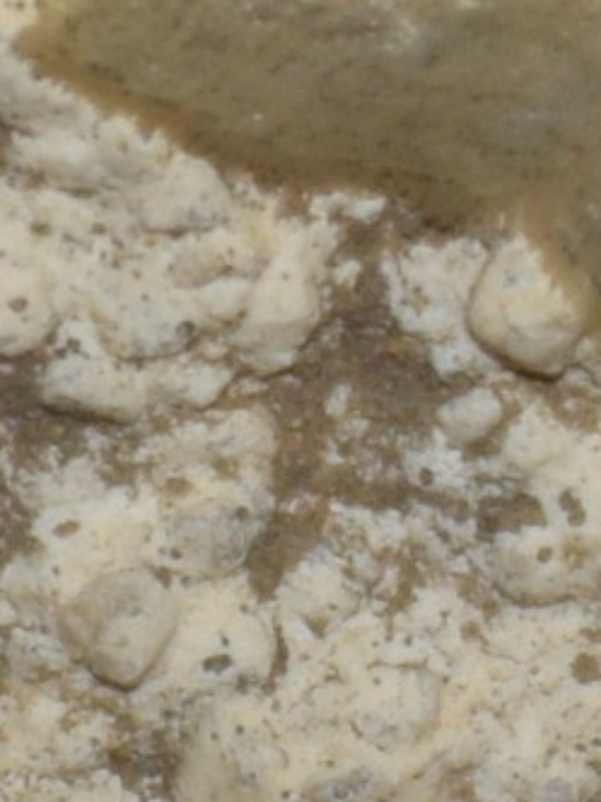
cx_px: 923
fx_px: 13473
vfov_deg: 3.4
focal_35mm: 582
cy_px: 51
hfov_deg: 2.5
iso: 320
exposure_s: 1/60
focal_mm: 140
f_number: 5.6
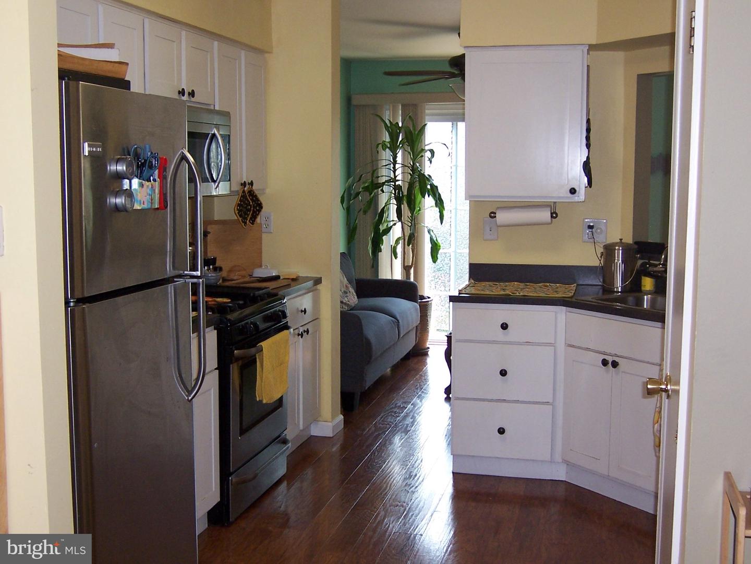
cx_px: 376
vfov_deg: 29.7
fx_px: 1063
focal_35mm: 49
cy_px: 282
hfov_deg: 38.9
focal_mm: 8.2
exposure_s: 1/60
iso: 140
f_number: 3.4
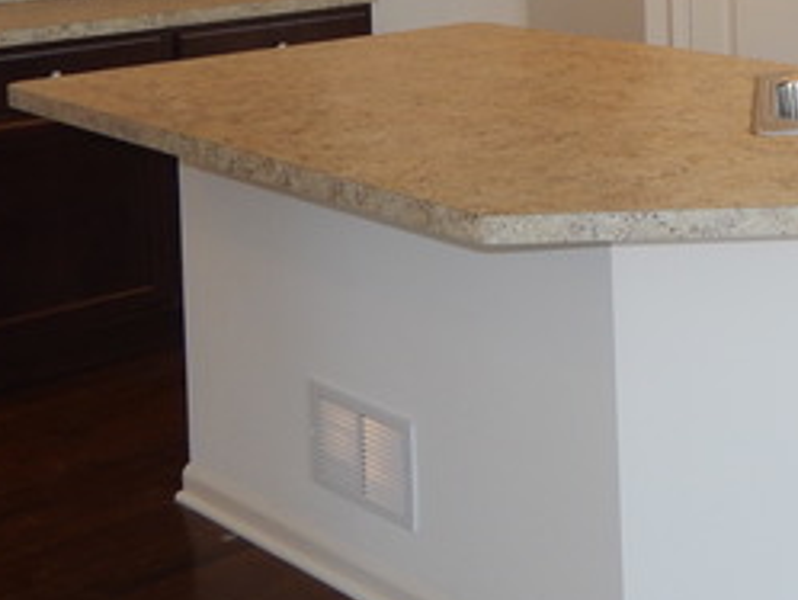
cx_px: 878
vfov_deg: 19.4
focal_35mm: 72
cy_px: -99
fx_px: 1661
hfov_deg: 25.1
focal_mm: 5.1
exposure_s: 1/80
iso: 125
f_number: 3.2
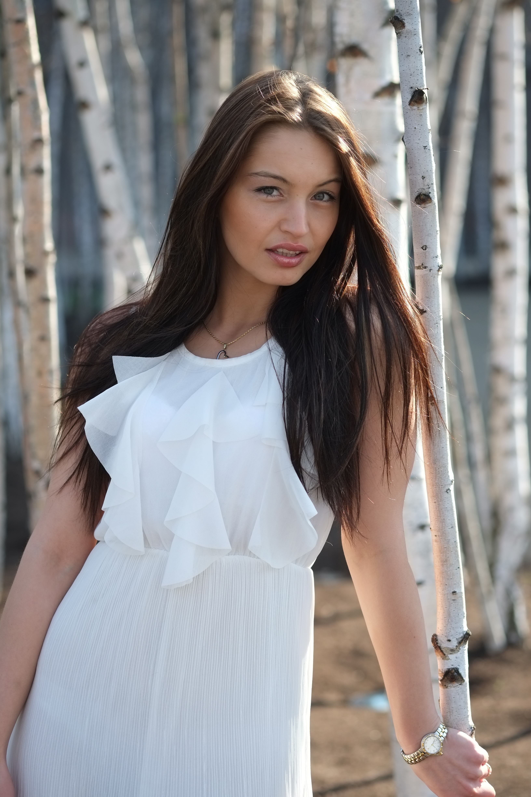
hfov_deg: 15.2
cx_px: 266
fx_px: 1991
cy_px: 398
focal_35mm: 90
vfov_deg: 22.6
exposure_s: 1/600
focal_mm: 60
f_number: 2.8
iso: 200
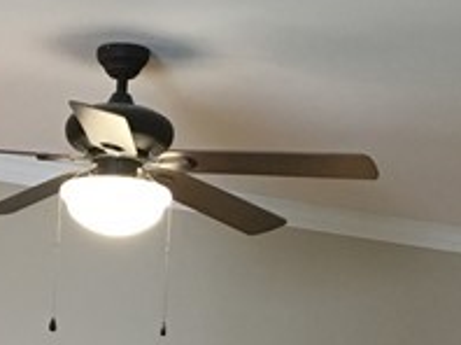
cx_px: 116
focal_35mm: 150
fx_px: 1995
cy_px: 683
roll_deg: -2.6
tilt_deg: -1.6
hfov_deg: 13.1
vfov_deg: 9.3
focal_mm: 4.15
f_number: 2.2
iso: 100
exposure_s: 1/30
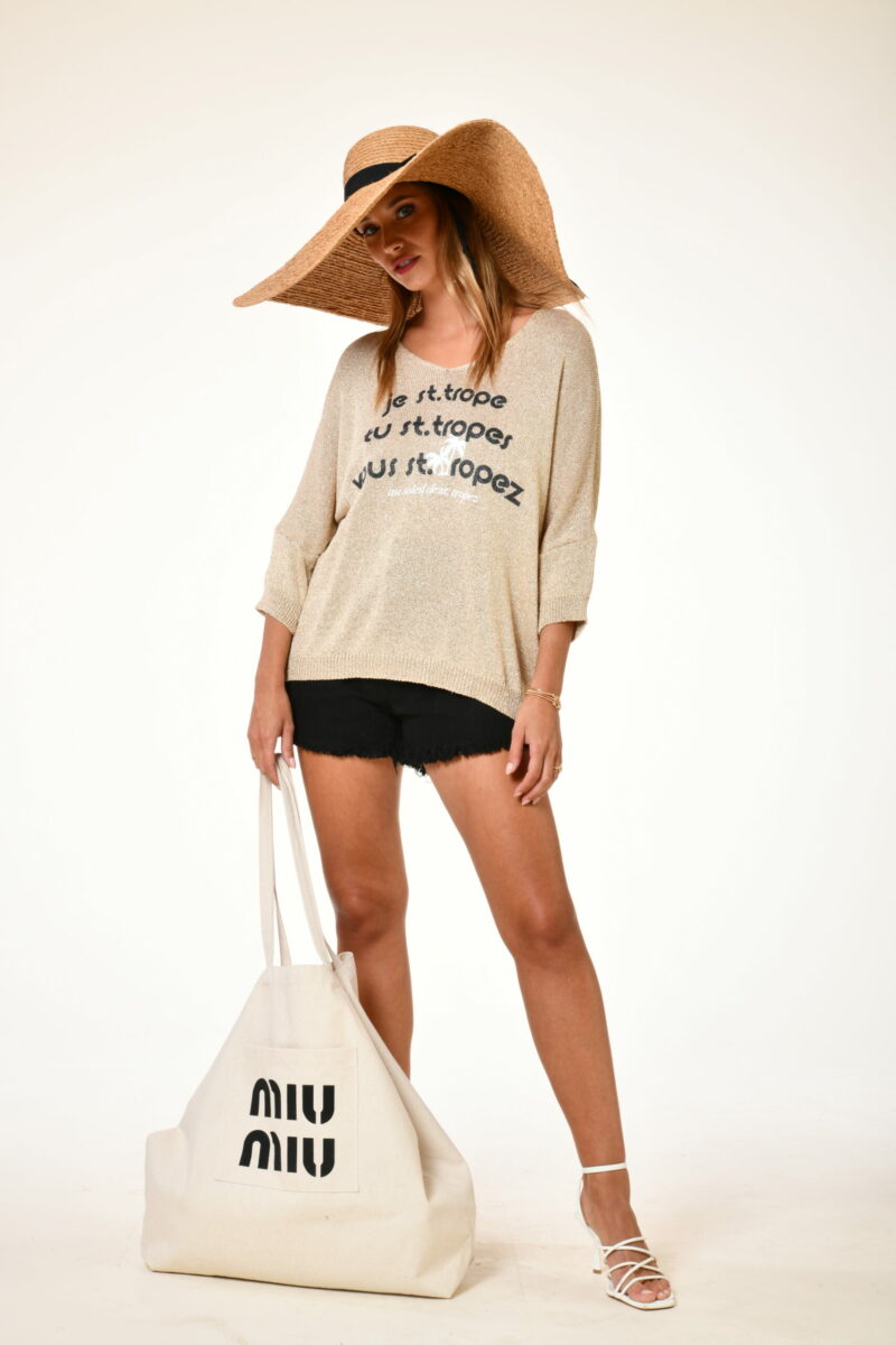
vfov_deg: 31.0
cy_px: 672
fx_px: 2426
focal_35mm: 65
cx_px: 448
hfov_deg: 20.9
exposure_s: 1/250
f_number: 16
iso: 100
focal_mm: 65
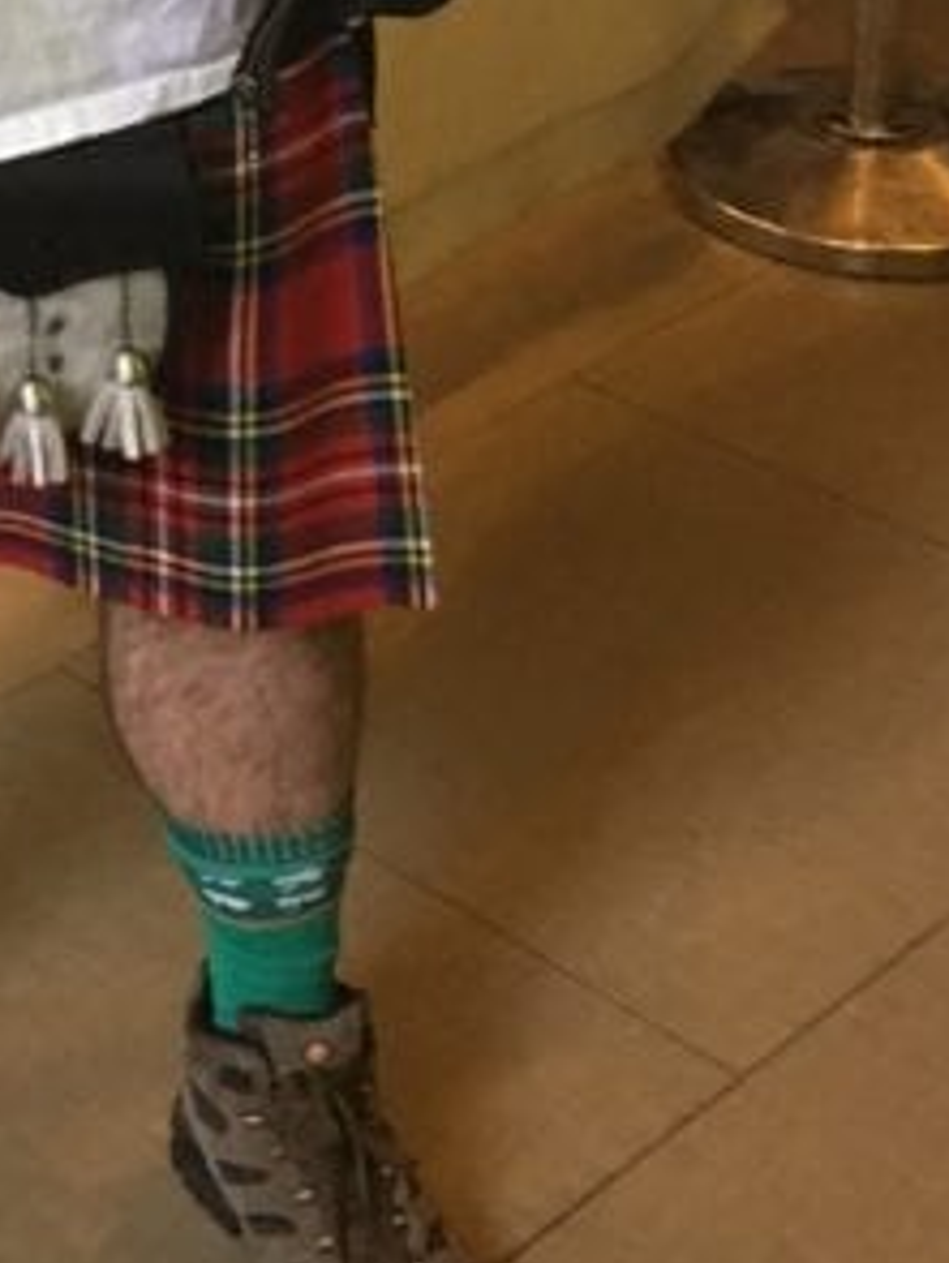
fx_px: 3687
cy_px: -352
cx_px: -176
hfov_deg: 14.2
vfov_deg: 18.2
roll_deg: +3.4
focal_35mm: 101
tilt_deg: -18.4
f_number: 2.2
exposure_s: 1/30
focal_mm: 4.15
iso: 160
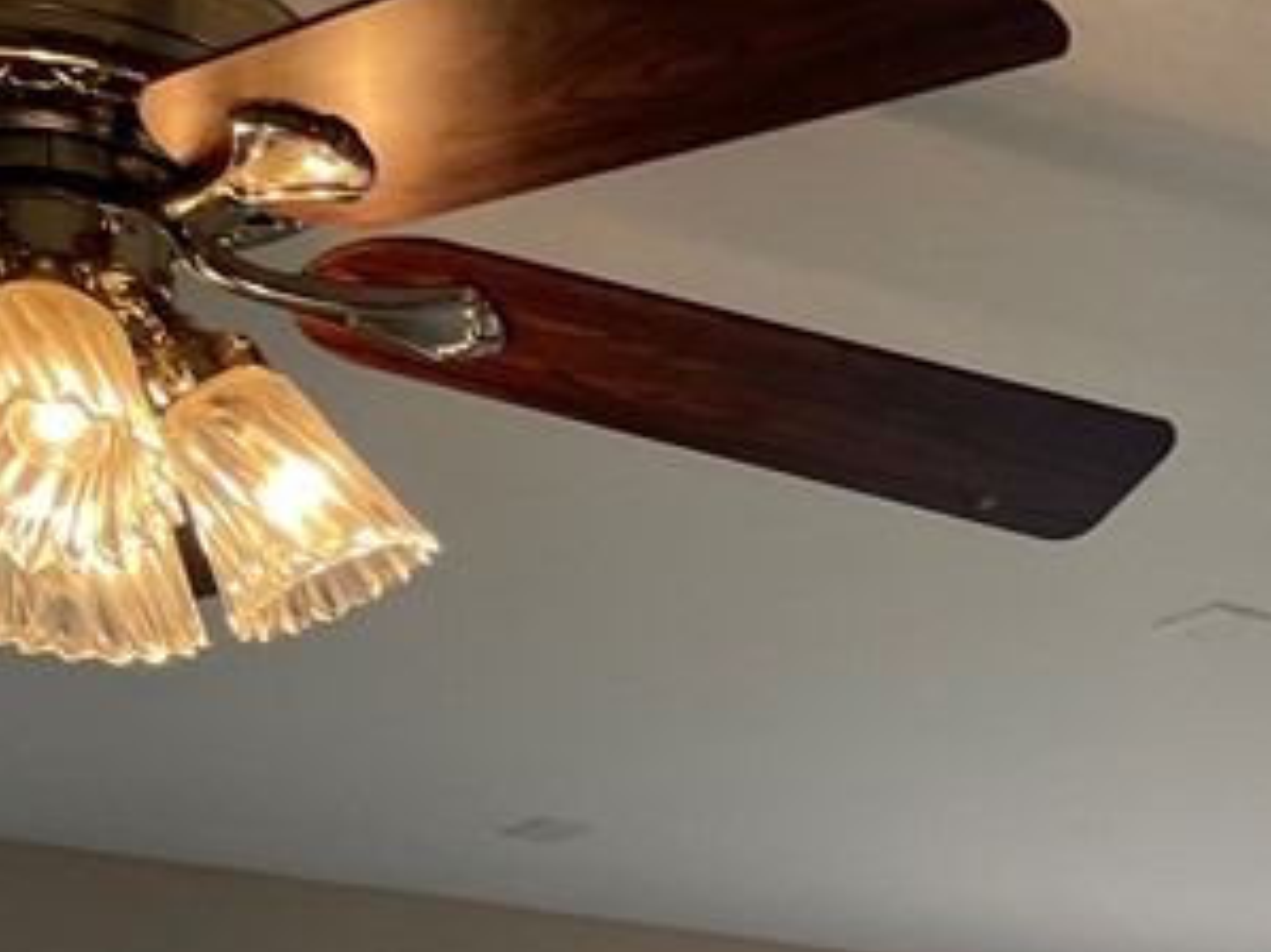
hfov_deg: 19.2
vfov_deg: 14.9
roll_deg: +1.4
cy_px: 1594
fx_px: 3267
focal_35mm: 89
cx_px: 1934
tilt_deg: +1.7
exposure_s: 1/120
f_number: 1.6
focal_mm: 4.2
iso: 40
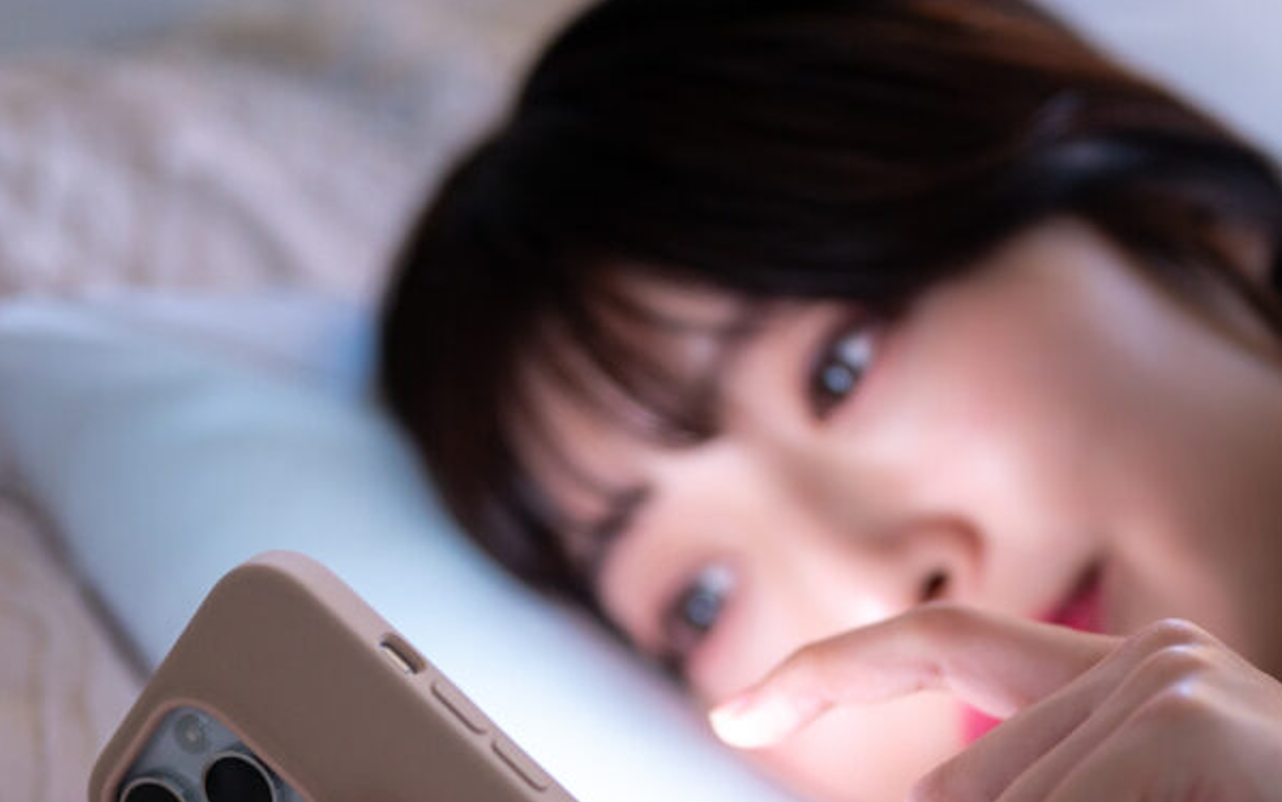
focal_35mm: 87
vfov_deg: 14.9
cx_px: 678
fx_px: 3041
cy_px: 696
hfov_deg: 23.8
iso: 320
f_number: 1.8
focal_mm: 50
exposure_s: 1/200
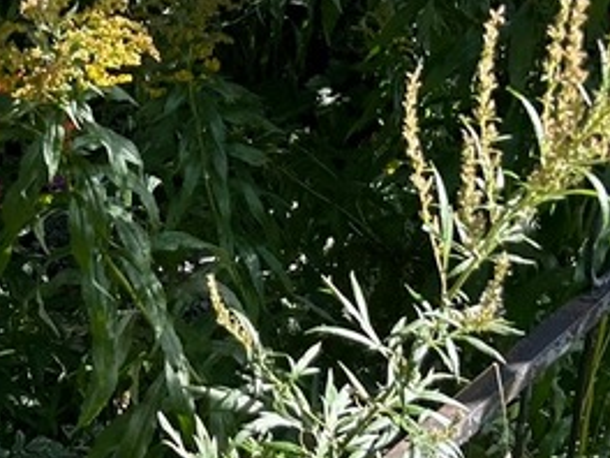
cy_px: 287
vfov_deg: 14.6
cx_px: 187
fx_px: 1780
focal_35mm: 101
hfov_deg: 19.4
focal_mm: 5.7
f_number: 1.5
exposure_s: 1/1147
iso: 50
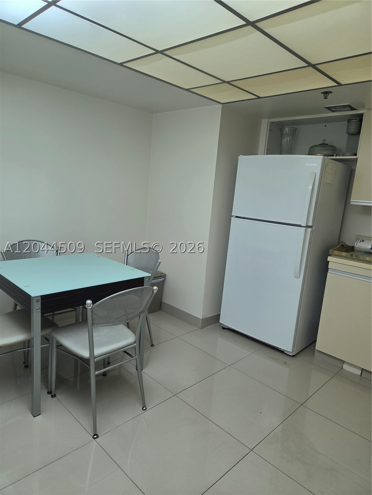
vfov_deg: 73.9
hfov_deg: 58.9
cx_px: 186
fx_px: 330
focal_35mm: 23
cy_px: 248
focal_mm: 5.4
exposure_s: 1/120
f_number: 1.8
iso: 160
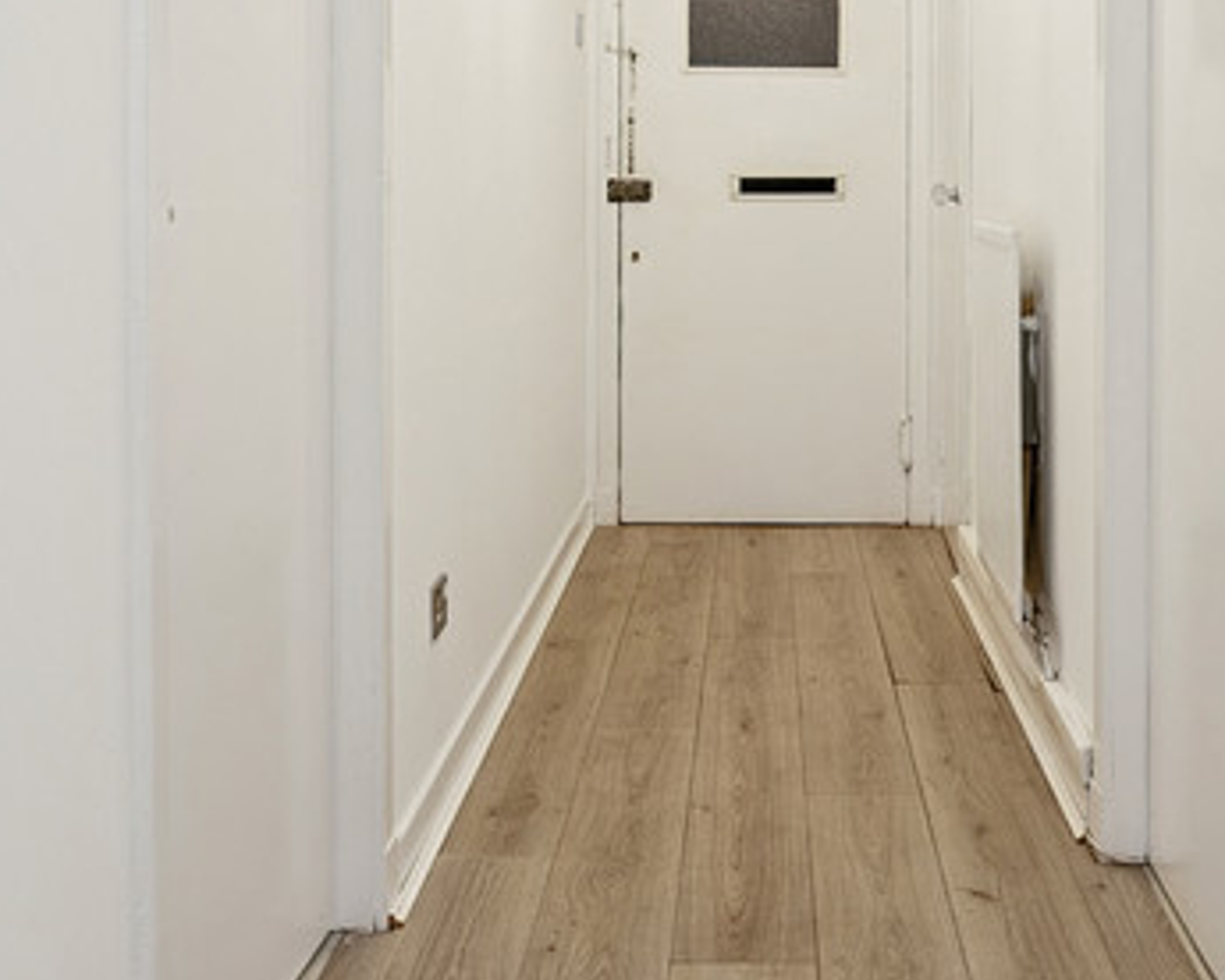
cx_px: 859
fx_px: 1414
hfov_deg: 45.8
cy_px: 229
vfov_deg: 37.2
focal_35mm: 39
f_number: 5.6
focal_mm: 14
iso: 800
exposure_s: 1/60
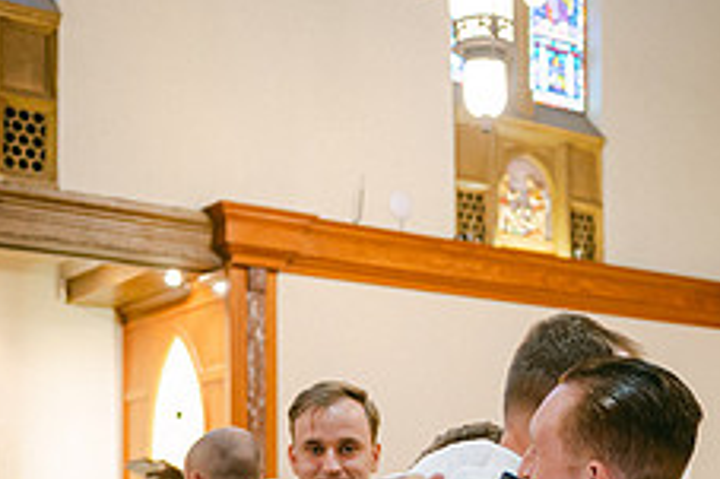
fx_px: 1479
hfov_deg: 27.0
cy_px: 473
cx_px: 549
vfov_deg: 18.0
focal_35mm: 74
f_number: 2.8
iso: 1000
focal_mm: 28
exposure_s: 1/125
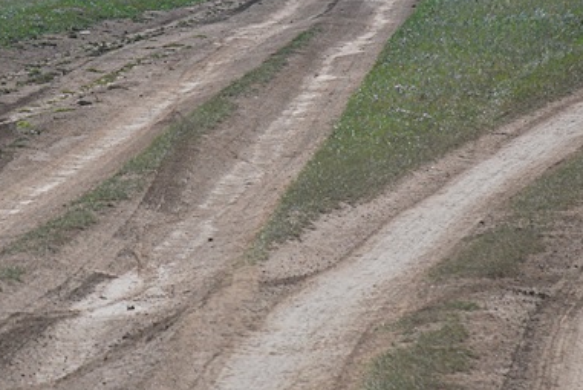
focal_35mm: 299
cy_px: 81
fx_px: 4848
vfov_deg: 4.6
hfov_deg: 6.9
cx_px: 151
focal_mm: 95
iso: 400
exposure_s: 1/2500
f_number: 5.6
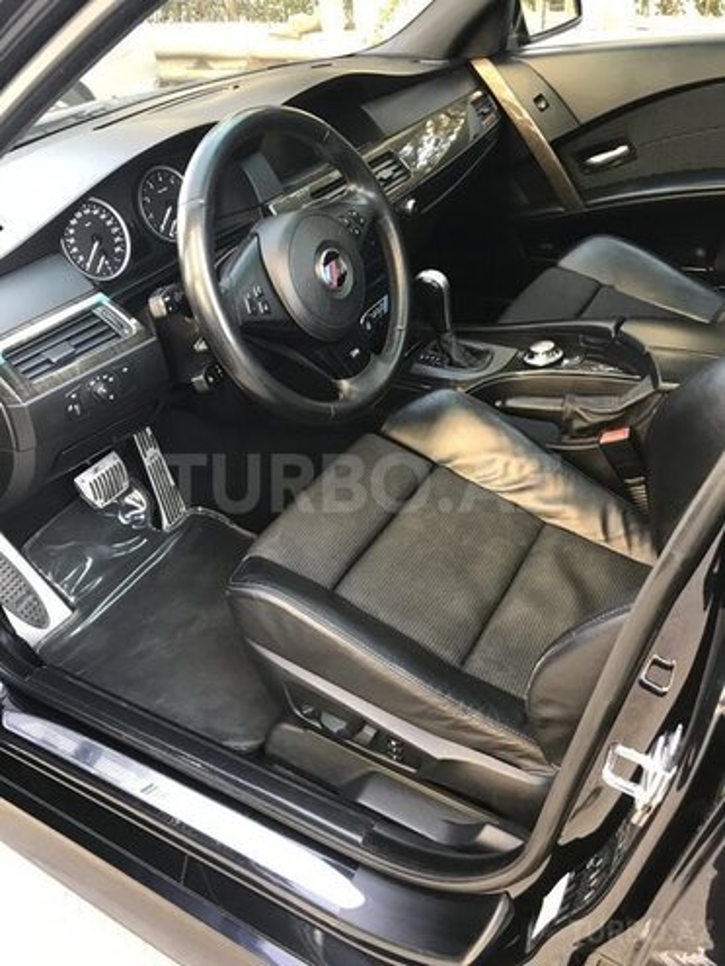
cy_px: 483
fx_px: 782
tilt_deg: -35.9
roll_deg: +4.4
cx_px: 362
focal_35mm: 28
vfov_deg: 63.4
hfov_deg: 49.7
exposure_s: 1/33
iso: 32
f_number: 1.8
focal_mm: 3.99
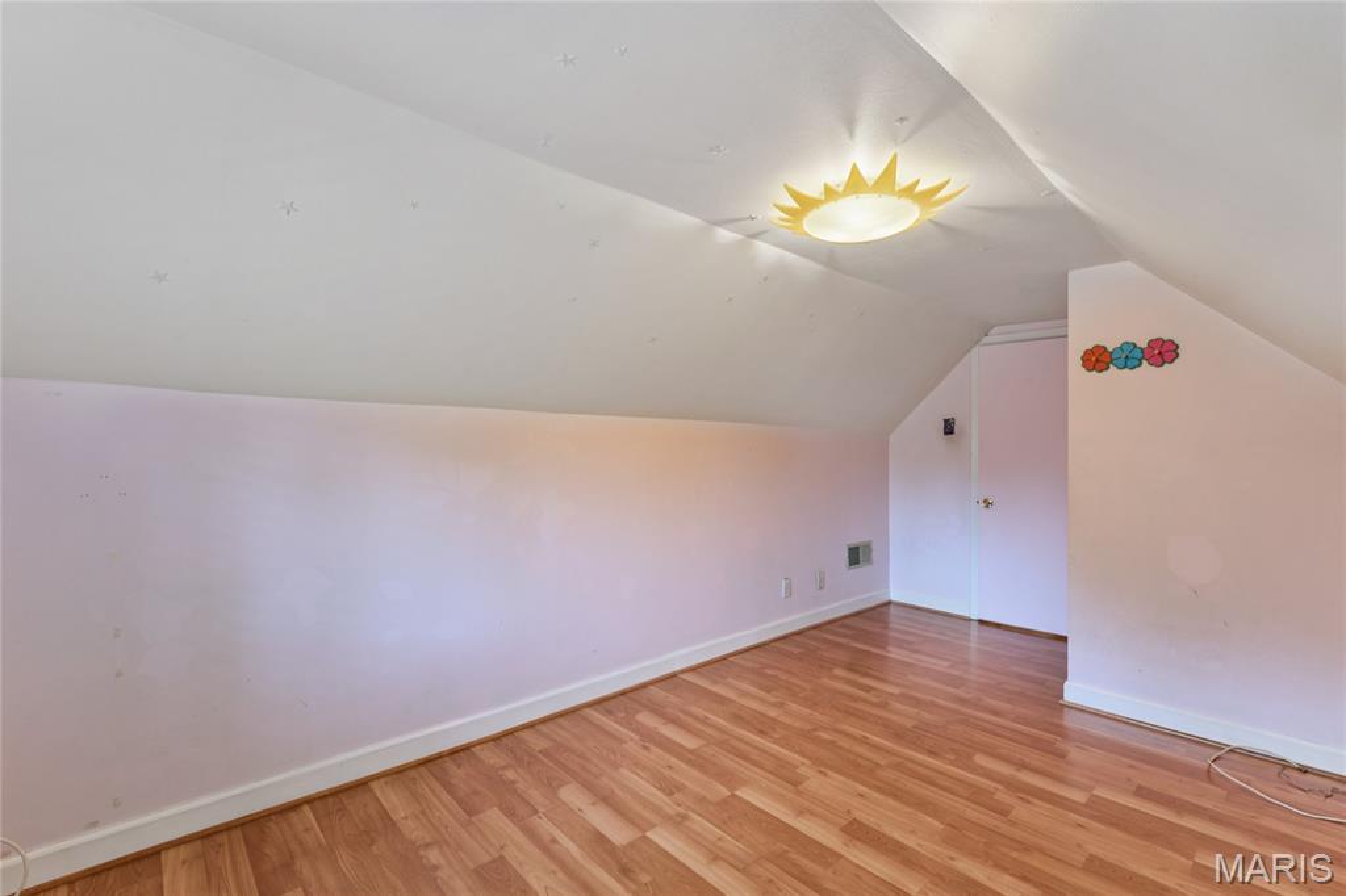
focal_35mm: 16
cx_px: 673
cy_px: 448
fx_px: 594
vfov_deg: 74.1
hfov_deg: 97.1
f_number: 13
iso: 320
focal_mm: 15.9
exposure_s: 1/2.5
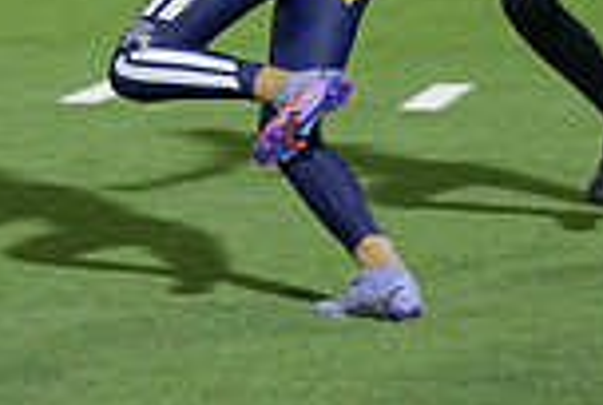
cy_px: -89
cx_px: 159
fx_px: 5756
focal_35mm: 343
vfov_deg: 4.0
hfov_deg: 6.0
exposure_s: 1/640
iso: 2500
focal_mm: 90
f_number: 2.8
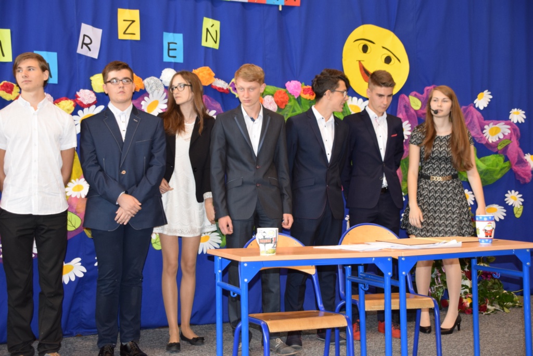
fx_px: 711
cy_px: 178
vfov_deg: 28.1
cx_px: 266
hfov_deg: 41.1
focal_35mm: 48
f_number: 4.2
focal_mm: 32
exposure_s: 1/60
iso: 900
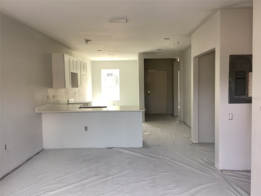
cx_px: 130
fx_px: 234
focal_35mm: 31
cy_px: 98
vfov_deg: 45.4
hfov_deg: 58.4
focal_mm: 3.3
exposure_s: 1/60
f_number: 2.4
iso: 80
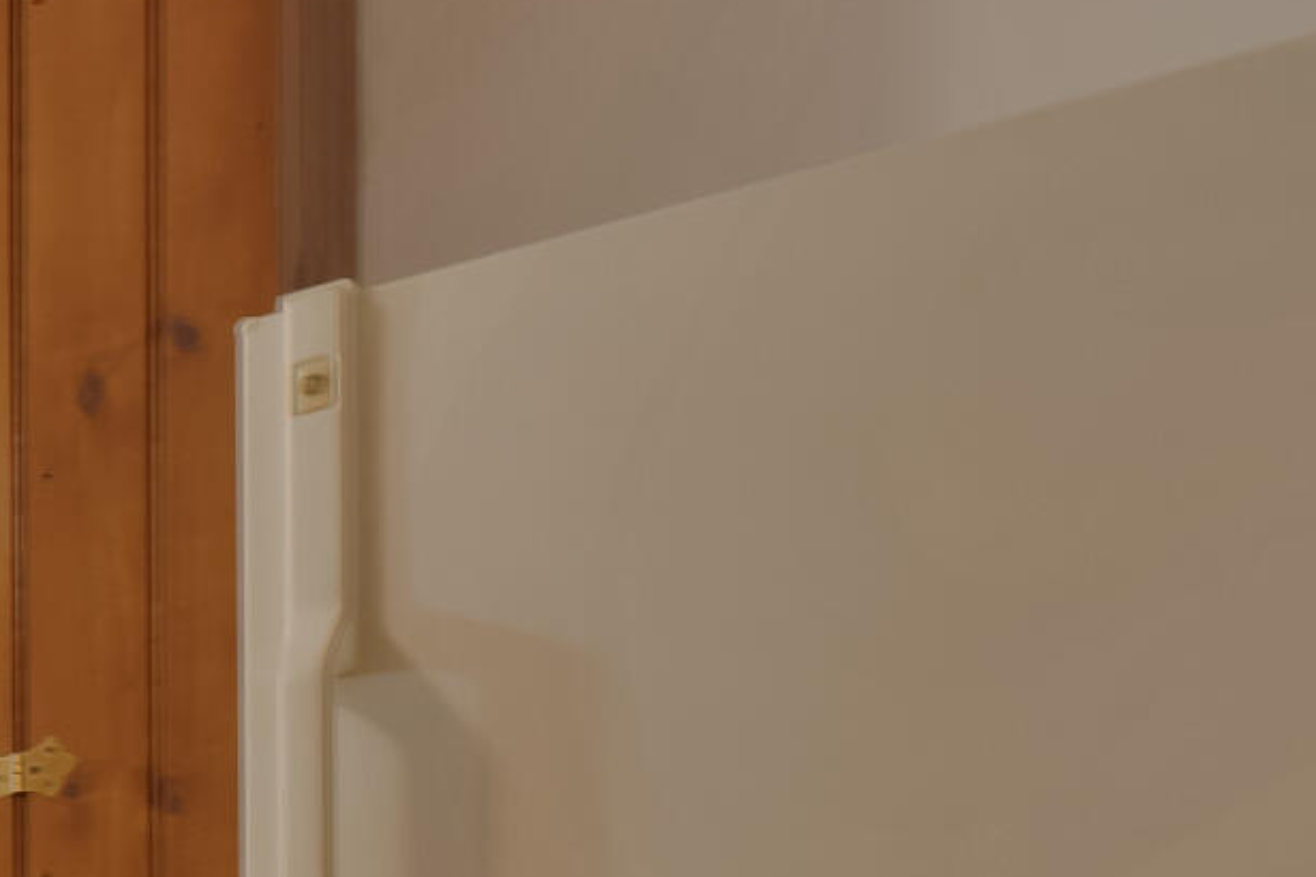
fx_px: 2851
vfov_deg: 14.7
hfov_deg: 18.3
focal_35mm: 78
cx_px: -1256
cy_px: 1697
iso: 800
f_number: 8
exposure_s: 1/60
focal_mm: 16
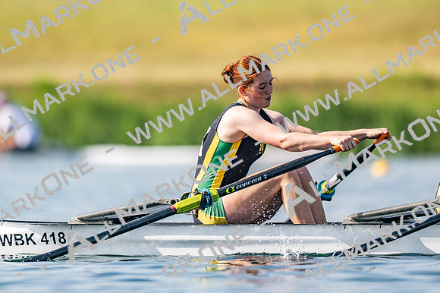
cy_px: 146
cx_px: 220
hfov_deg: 2.3
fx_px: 10993
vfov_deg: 1.5
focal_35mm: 900
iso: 180
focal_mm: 600
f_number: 4
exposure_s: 1/2500
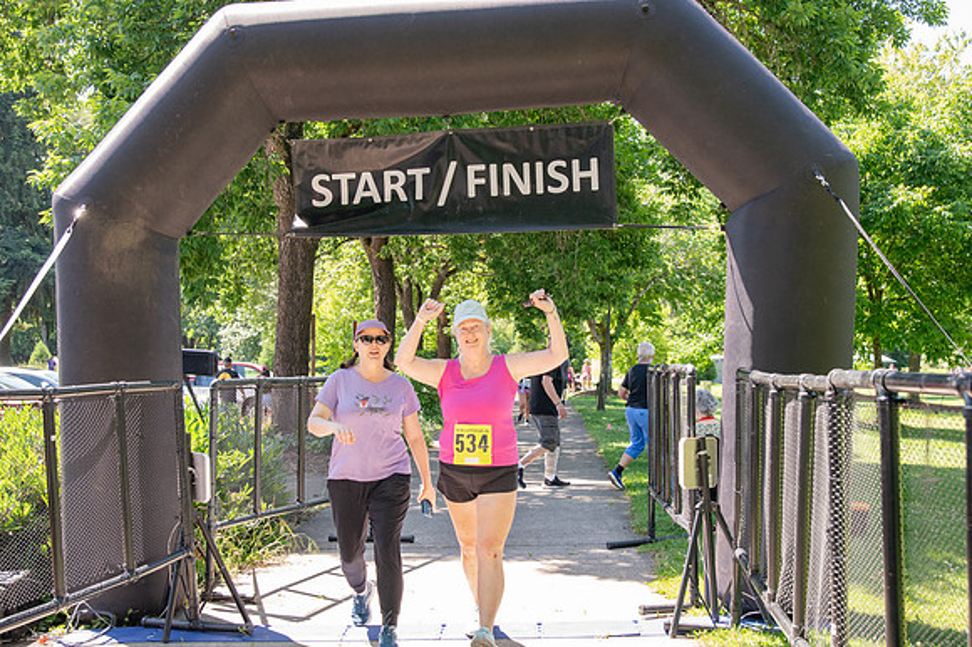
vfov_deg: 29.2
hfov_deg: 42.8
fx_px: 1241
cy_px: 324
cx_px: 486
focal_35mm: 46
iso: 500
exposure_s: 1/400
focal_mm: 31
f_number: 4
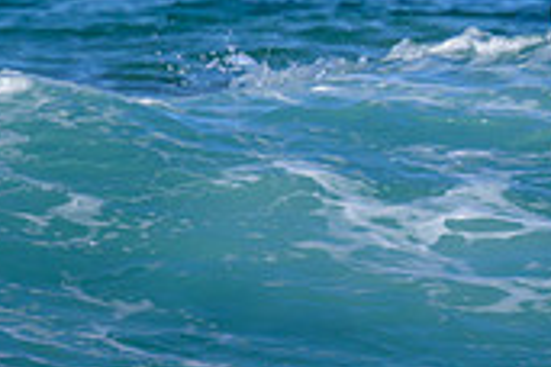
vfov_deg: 0.5
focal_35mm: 2617
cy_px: 96
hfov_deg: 0.8
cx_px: 1056
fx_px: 40052
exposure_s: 1/1600
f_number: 8
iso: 450
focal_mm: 560
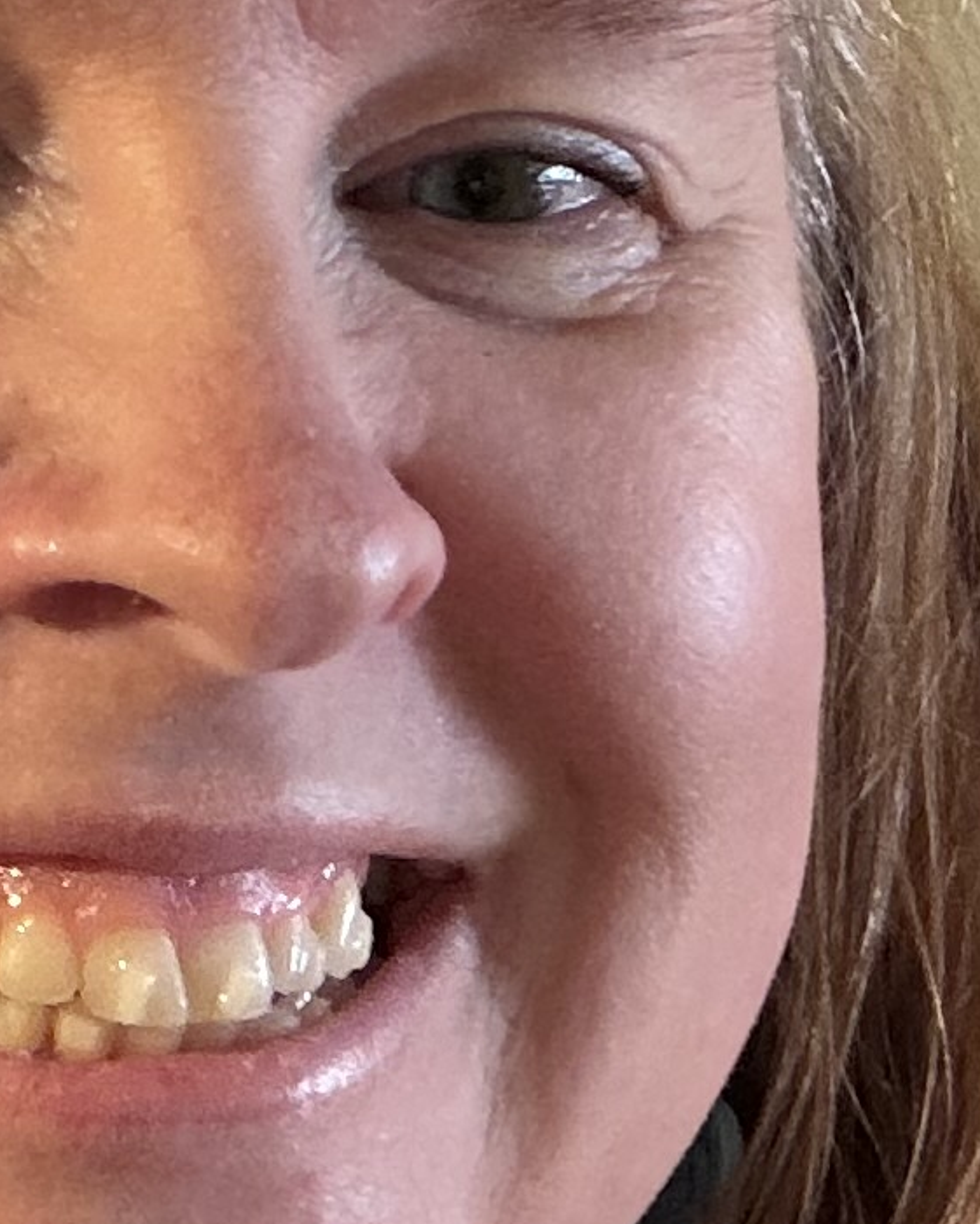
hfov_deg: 11.9
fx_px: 4676
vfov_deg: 14.9
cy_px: 677
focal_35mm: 129
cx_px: 129
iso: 320
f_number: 1.9
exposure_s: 1/40
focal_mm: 2.71
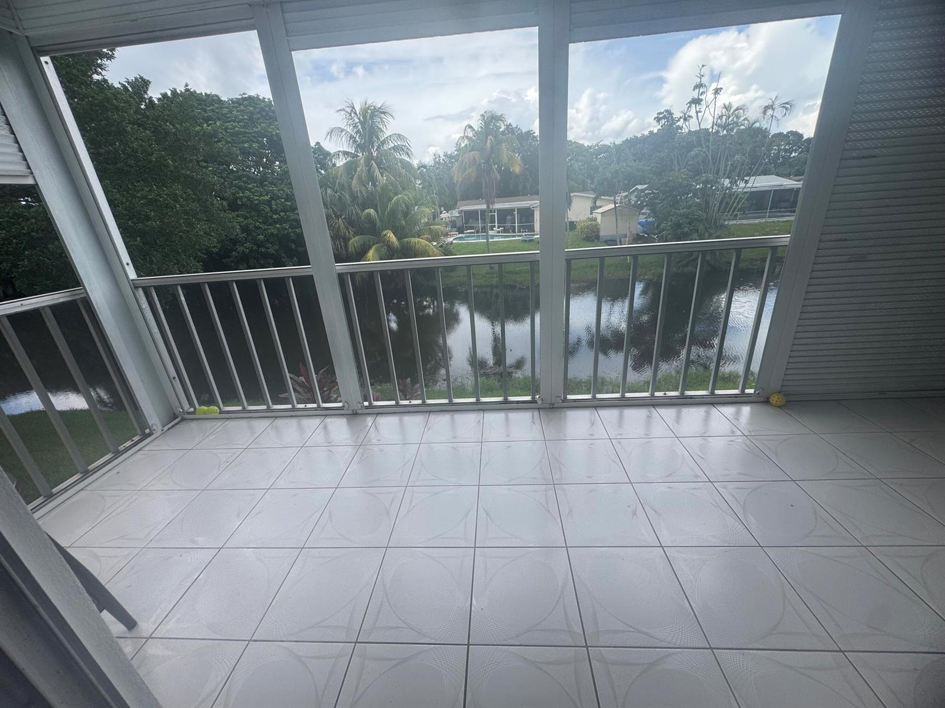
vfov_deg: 85.7
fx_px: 382
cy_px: 354
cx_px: 472
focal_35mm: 14
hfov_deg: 102.1
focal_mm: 2.22
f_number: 2.2
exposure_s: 1/615
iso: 50
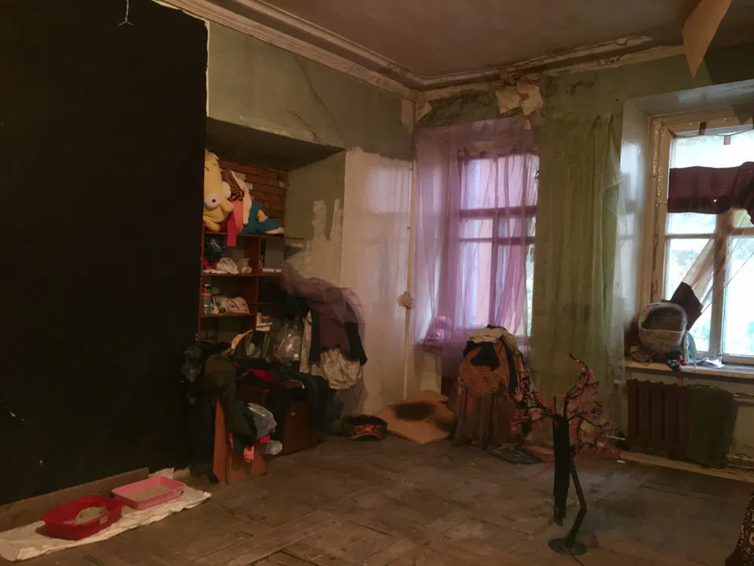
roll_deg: -1.7
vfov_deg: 48.2
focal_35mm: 29
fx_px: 632
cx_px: 377
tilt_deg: -0.4
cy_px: 283
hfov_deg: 61.7
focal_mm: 4.15
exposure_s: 1/17
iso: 80
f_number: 2.2
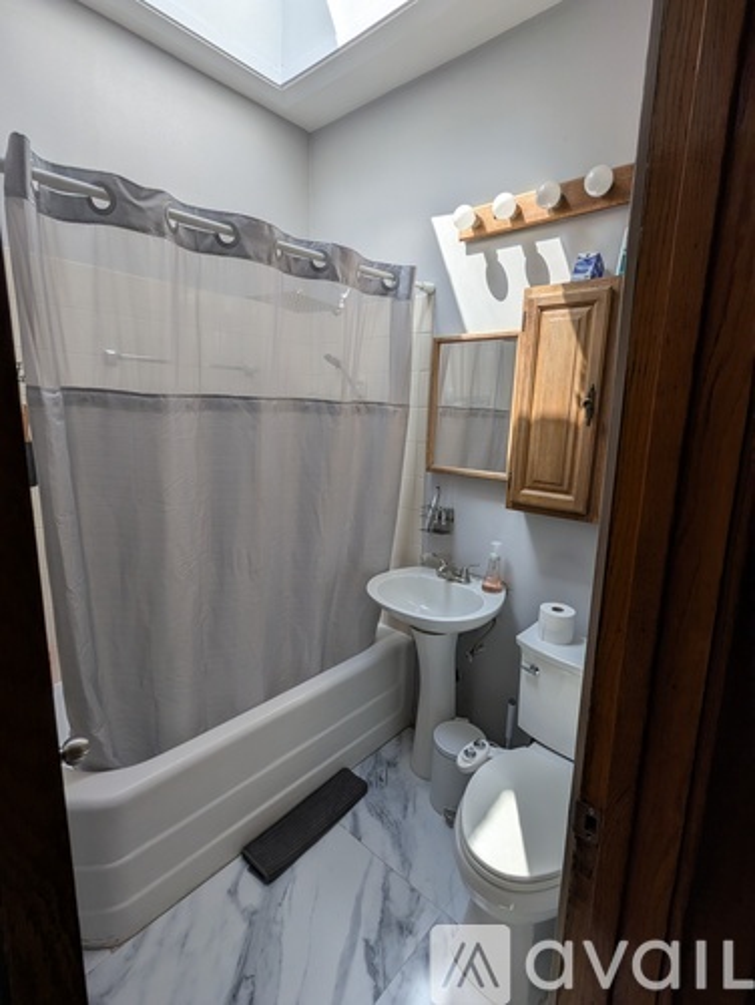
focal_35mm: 16
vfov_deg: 94.4
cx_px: 378
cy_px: 502
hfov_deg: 78.2
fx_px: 465
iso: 35
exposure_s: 1/507
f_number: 2.2
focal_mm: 2.35
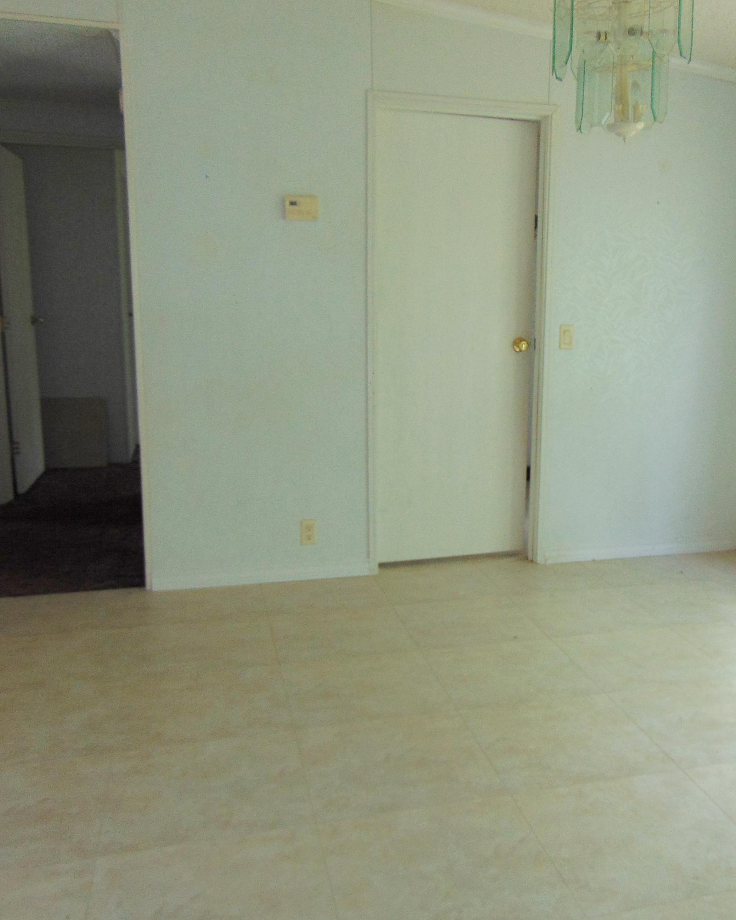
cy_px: 462
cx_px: 483
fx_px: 898
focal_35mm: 33
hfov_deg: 44.0
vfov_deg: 54.2
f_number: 3
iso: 80
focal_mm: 4.5
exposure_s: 1/30
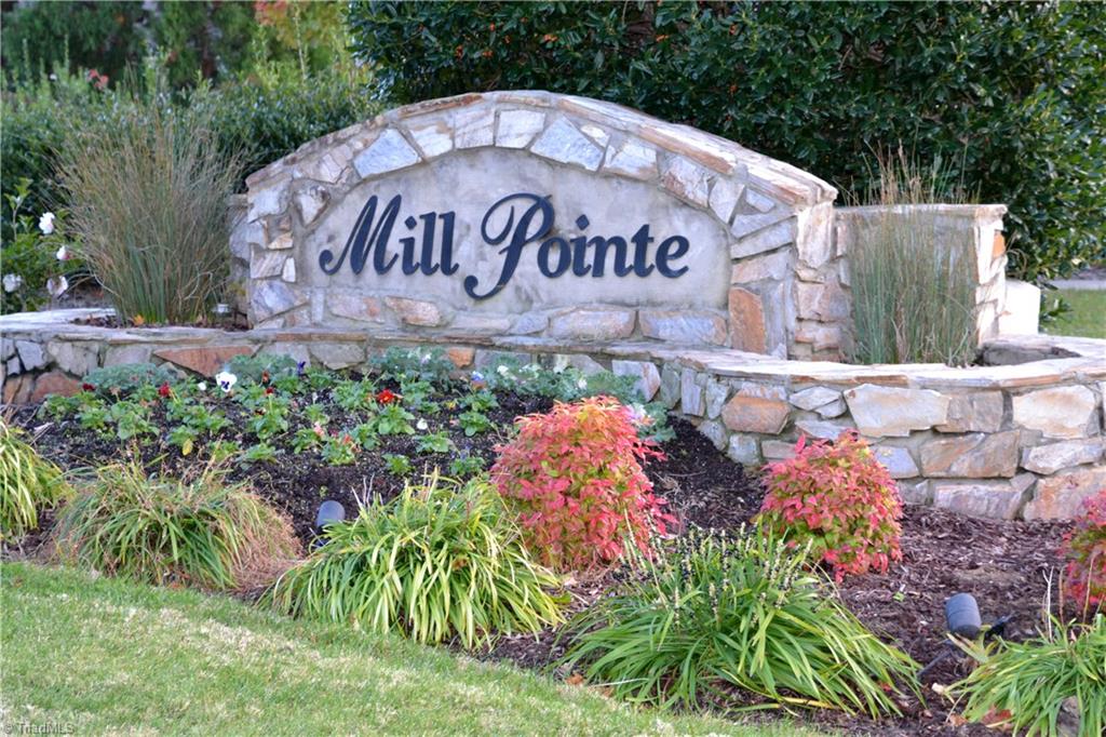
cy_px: 368
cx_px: 553
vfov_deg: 18.2
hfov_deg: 27.0
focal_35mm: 75
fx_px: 2303
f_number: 4.8
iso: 1100
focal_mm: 50
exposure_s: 1/60
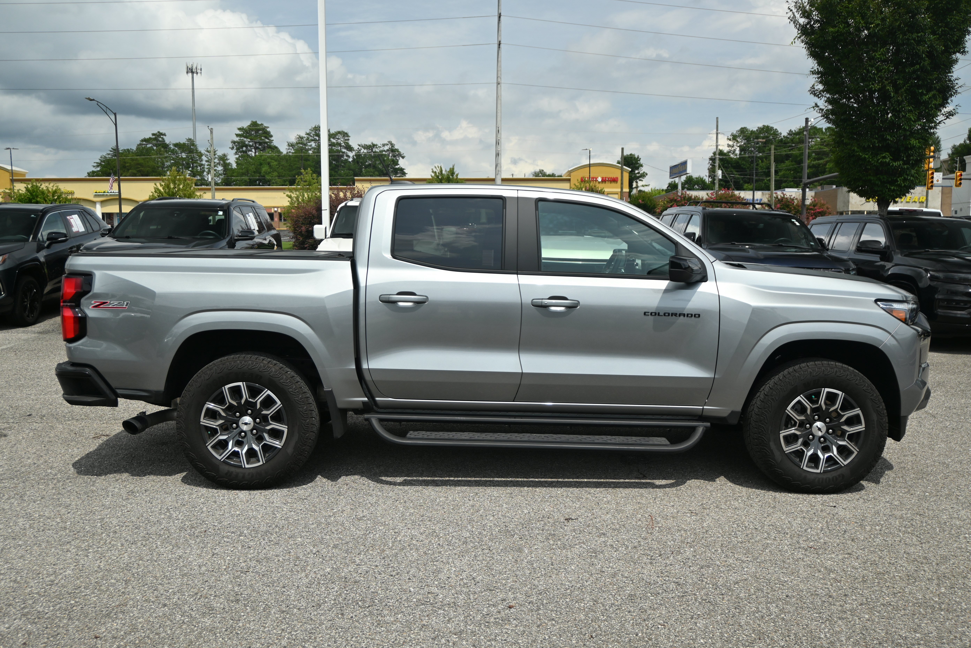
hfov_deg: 59.5
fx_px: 850
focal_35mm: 32
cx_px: 486
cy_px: 324
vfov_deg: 41.7
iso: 100
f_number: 4
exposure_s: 1/800
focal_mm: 21
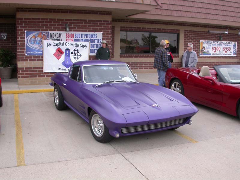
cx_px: 120
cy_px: 90
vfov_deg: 37.7
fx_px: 263
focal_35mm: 38
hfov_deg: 49.0
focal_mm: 7.85
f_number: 5.3
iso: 100
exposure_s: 1/164
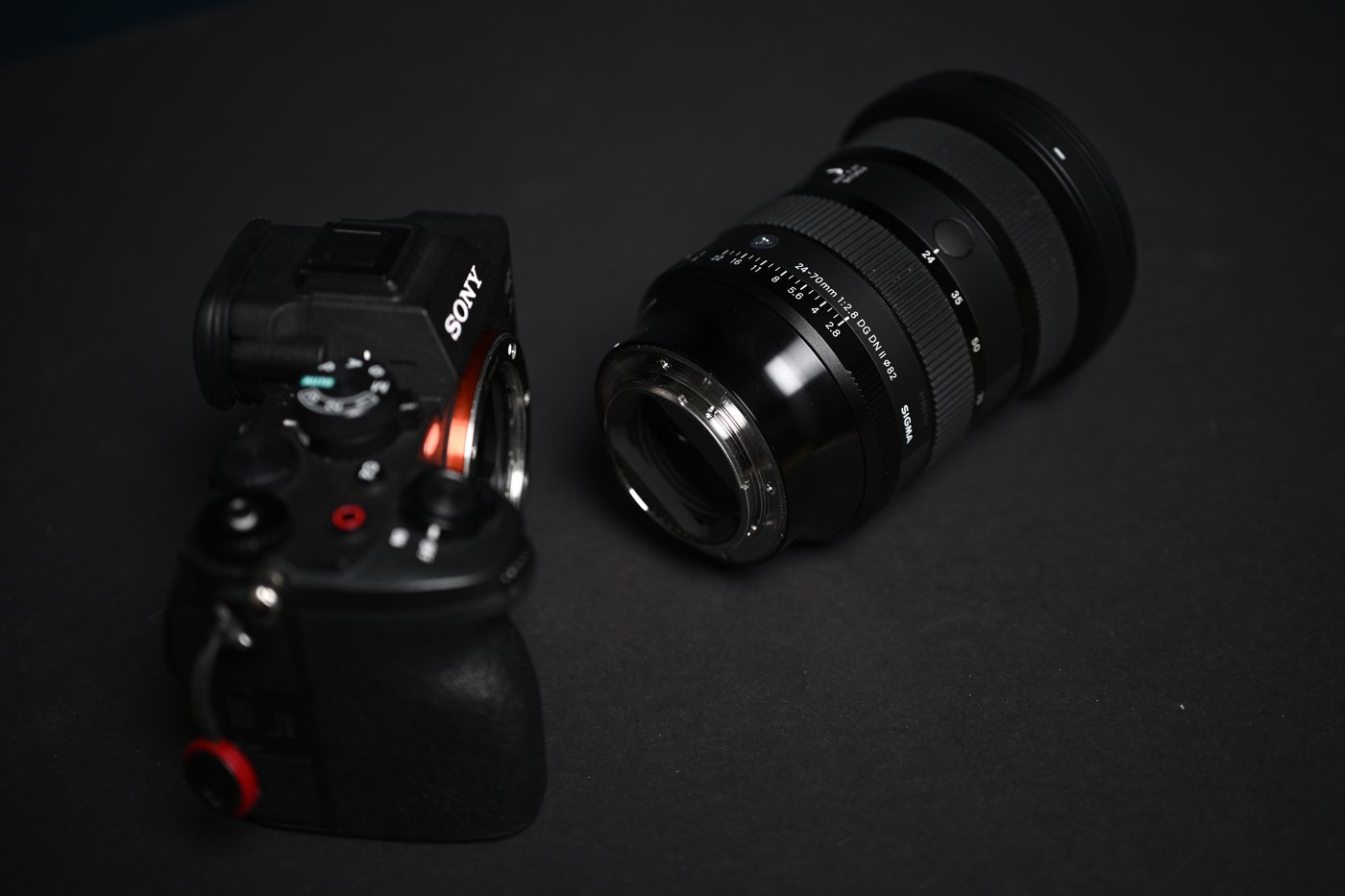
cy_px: 448
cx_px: 672
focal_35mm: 50
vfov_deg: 27.0
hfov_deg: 39.6
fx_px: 1868
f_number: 3.3
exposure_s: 1/100
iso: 640
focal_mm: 50
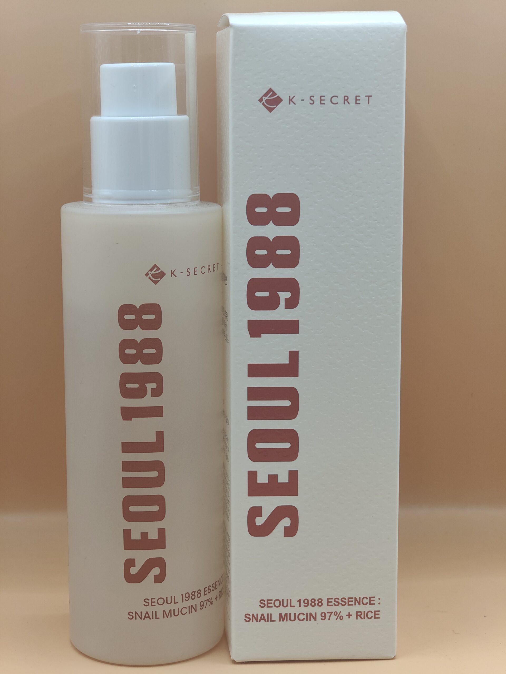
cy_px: 337
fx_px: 1364
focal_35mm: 70
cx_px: 253
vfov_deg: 27.8
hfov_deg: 21.0
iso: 162
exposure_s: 1/100
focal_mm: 13.3
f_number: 2.55
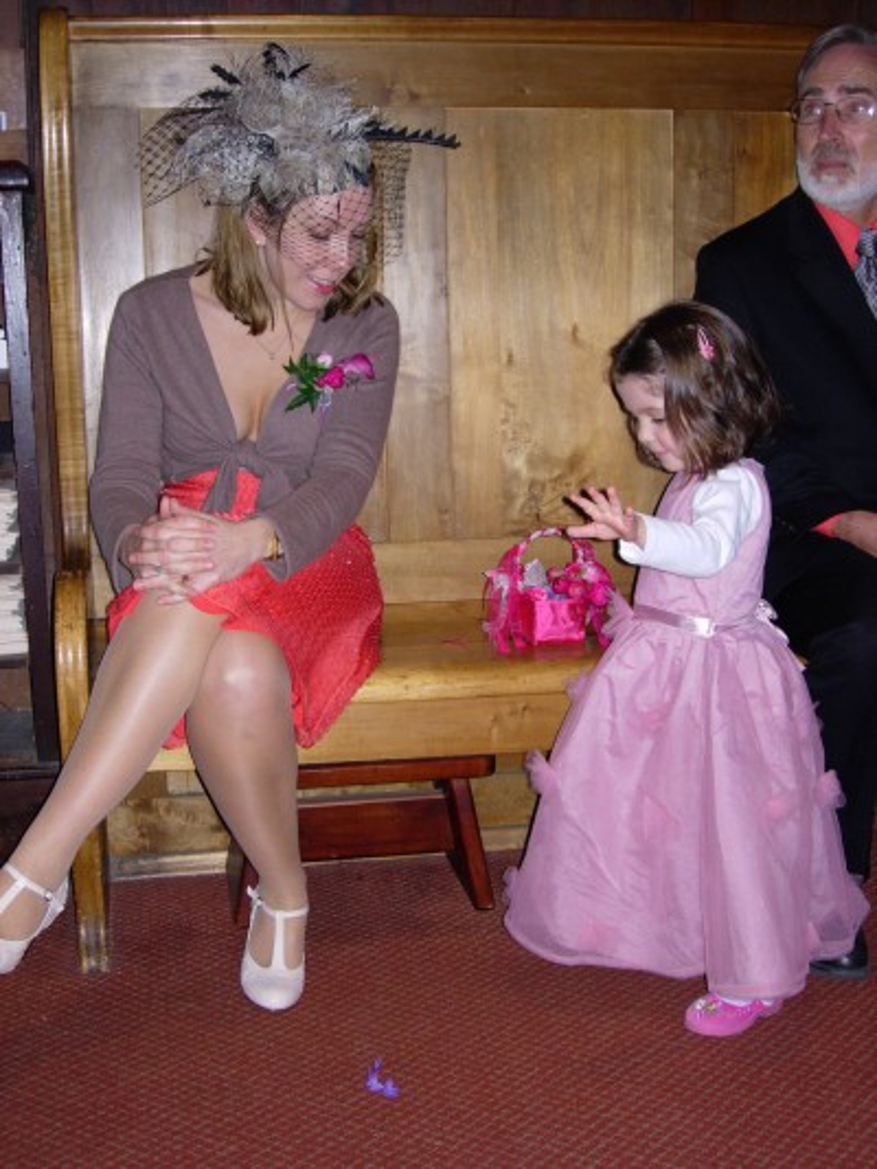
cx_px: 438
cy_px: 584
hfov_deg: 28.6
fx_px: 1722
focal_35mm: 51
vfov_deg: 37.5
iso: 79
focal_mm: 10.6
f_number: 3.2
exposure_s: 1/64
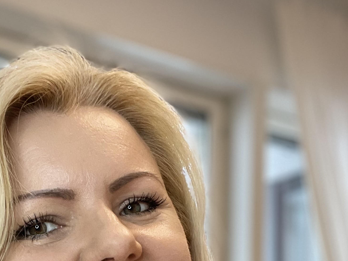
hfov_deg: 30.3
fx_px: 633
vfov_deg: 21.1
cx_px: 94
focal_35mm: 63
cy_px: 341
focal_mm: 2.71
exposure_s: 1/50
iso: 200
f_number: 2.2
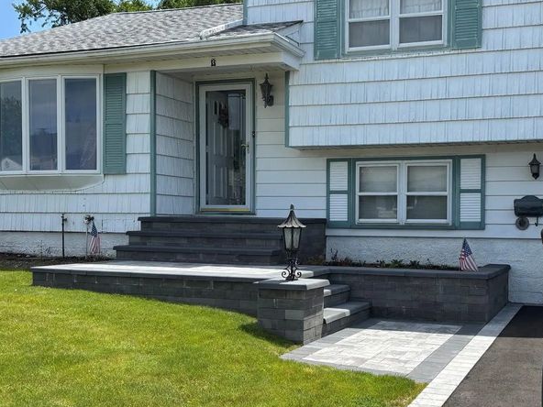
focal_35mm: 45
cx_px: 366
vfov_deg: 32.1
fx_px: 706
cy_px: 233
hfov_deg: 41.5
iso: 50
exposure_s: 1/2778
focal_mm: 5.96
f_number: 1.6
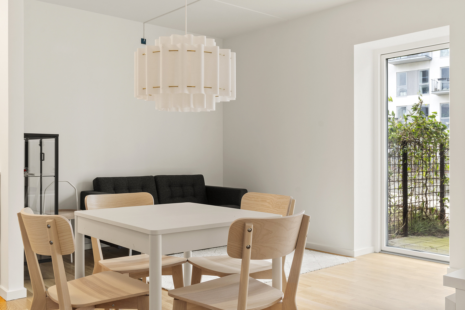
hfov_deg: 55.1
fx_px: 446
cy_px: 155
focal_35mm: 34
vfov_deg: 38.4
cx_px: 232
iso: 200
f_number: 11
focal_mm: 23
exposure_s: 1
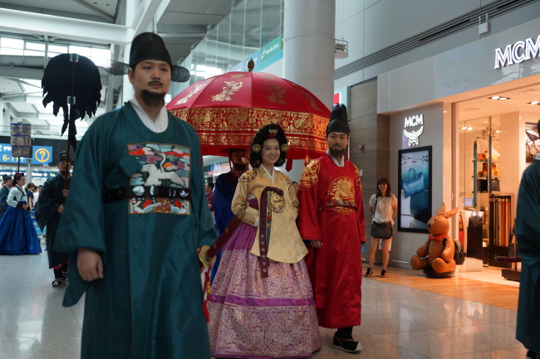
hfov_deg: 54.4
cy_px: 180
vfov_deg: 37.8
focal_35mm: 35
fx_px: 525
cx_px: 270
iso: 320
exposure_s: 1/80
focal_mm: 35
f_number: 2.8
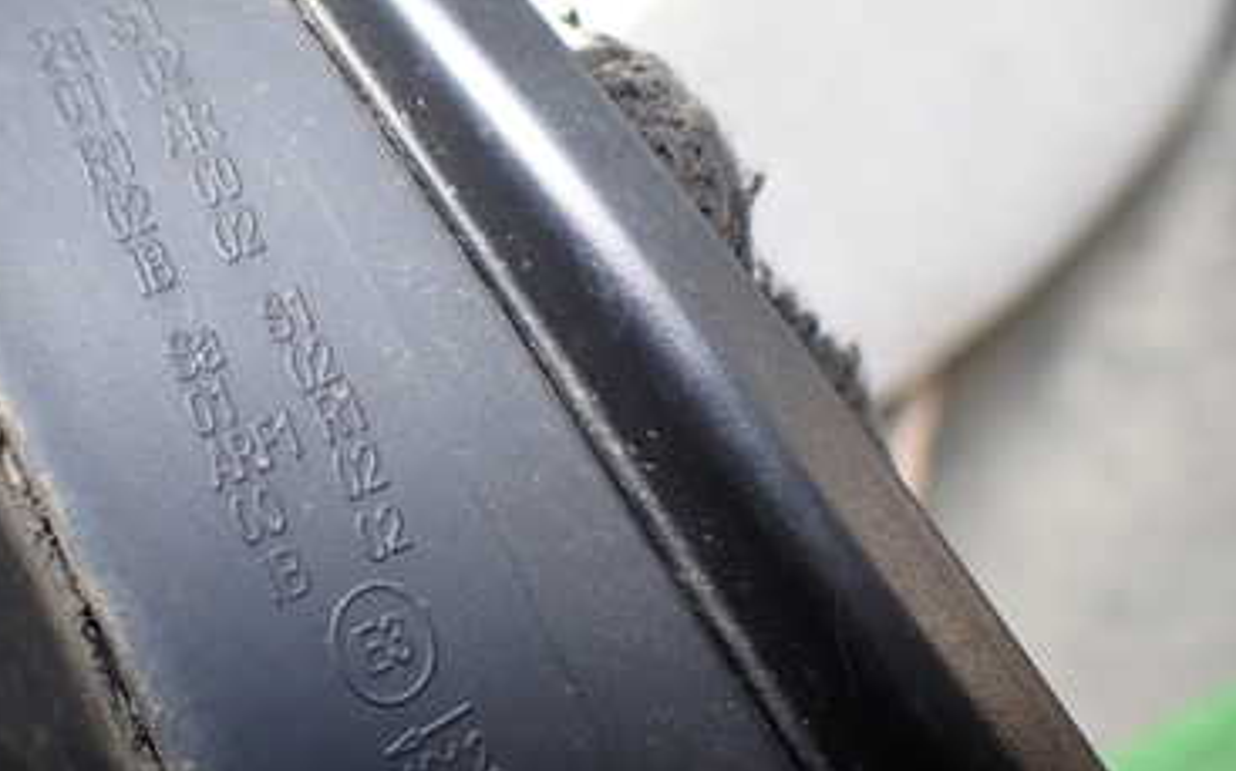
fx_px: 1751
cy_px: 350
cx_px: 310
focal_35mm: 52
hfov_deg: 37.9
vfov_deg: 24.8
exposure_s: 1/125
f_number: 2.3
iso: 200
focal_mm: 5.4
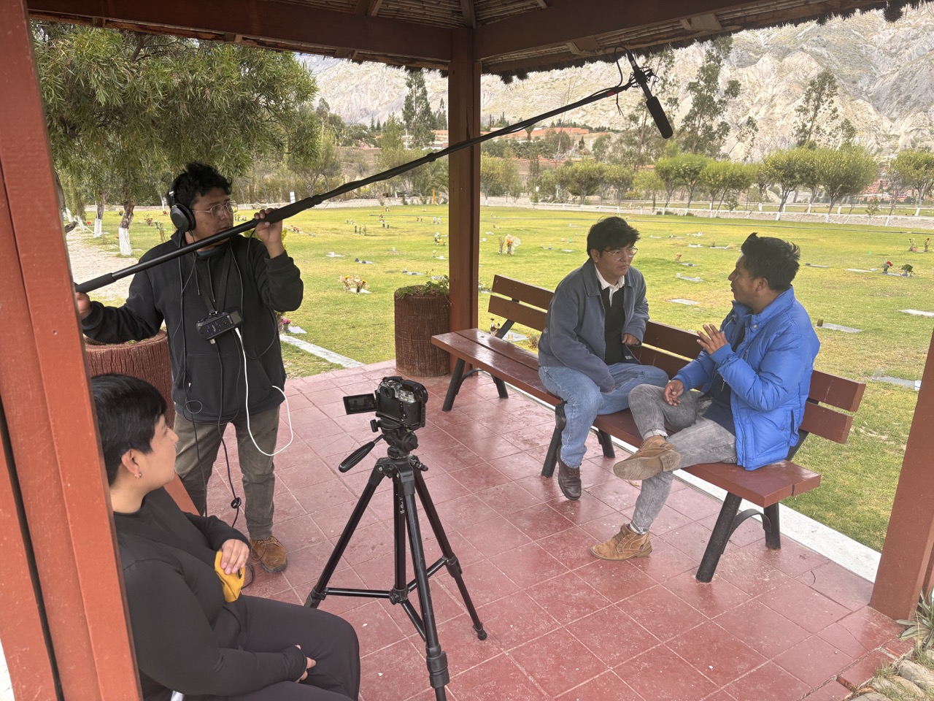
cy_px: 350
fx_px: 702
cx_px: 467
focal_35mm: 26
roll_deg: -0.8
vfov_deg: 53.1
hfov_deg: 67.3
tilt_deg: -18.7
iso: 50
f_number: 1.6
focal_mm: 5.96
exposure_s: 1/662
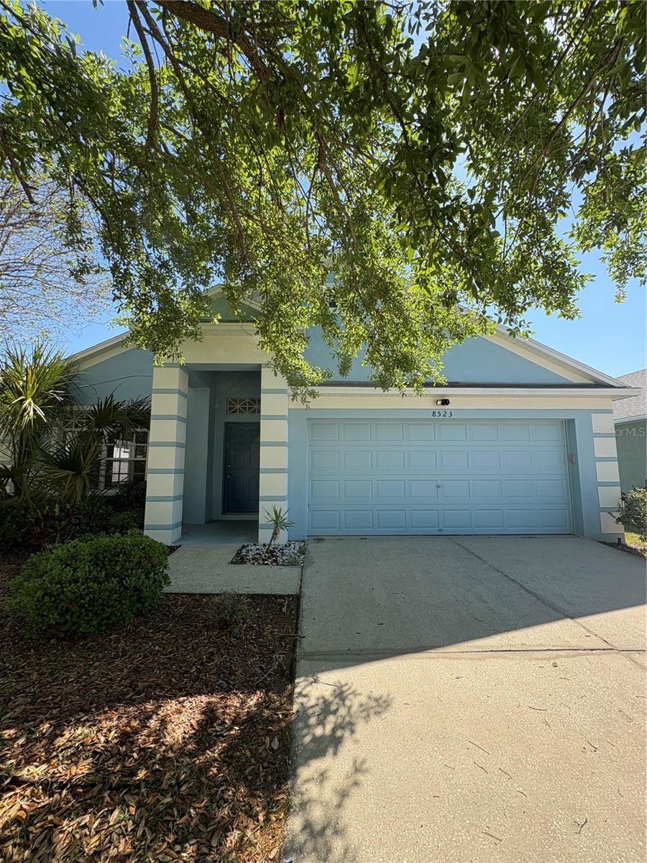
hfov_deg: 85.7
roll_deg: -0.6
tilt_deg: +6.7
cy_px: 432
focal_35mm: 14
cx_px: 324
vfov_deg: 102.1
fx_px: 349
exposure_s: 1/485
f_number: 2.2
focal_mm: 2.22
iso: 40
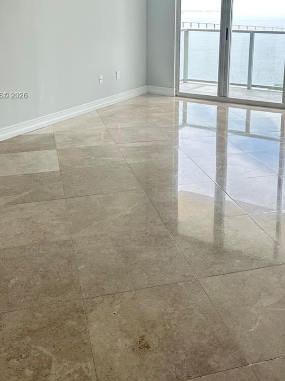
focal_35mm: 40
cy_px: 96
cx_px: 167
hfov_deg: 35.9
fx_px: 439
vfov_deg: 45.2
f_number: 1.78
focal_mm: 6.86
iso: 80
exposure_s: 1/266
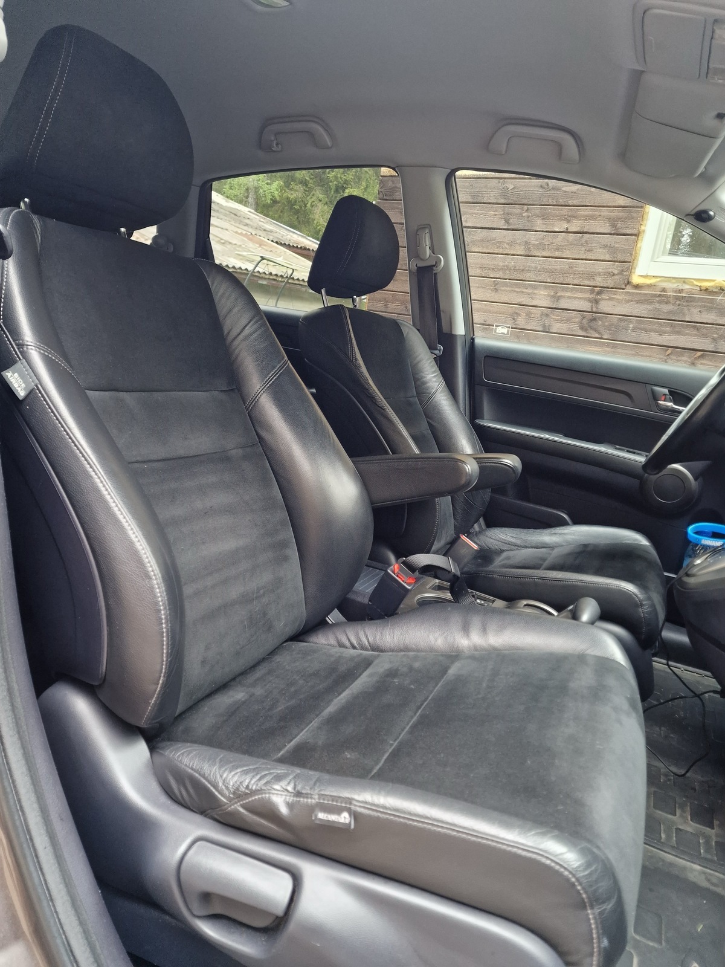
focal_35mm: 23
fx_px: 642
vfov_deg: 73.9
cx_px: 362
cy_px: 484
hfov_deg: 58.9
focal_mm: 6.4
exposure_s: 1/60
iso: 640
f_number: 1.8
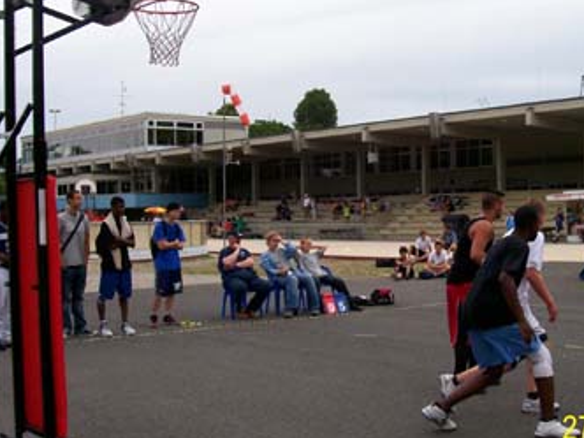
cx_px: 368
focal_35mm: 57
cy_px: 209
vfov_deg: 25.7
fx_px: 962
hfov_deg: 33.6
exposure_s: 1/370
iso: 80
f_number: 5.6
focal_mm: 7
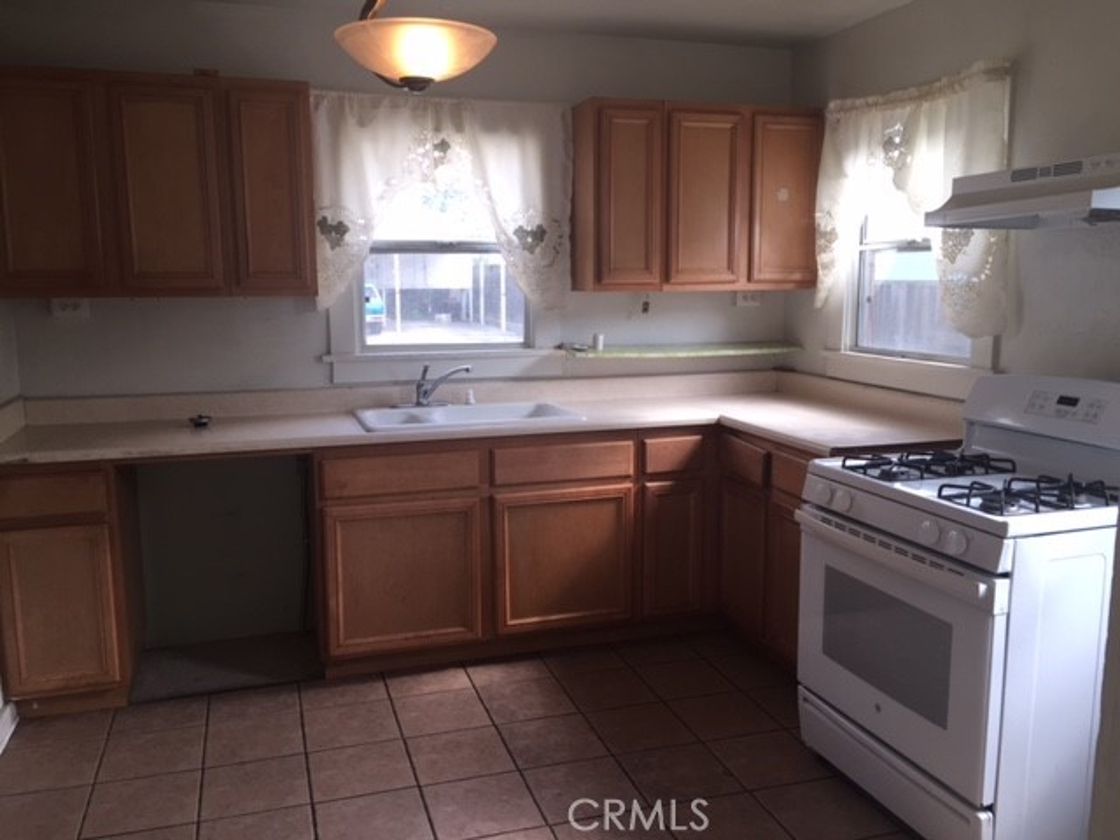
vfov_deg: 48.2
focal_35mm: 29
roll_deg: +0.4
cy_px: 420
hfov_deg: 61.7
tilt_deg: -8.8
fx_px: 938
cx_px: 560
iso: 32
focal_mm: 4.15
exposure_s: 1/60
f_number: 2.2
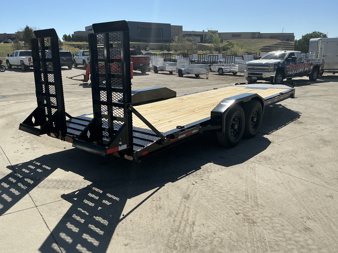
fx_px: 273
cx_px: 169
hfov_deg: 63.4
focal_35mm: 28
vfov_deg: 49.7
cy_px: 126
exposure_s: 1/2959
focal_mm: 3
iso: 25
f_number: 1.8
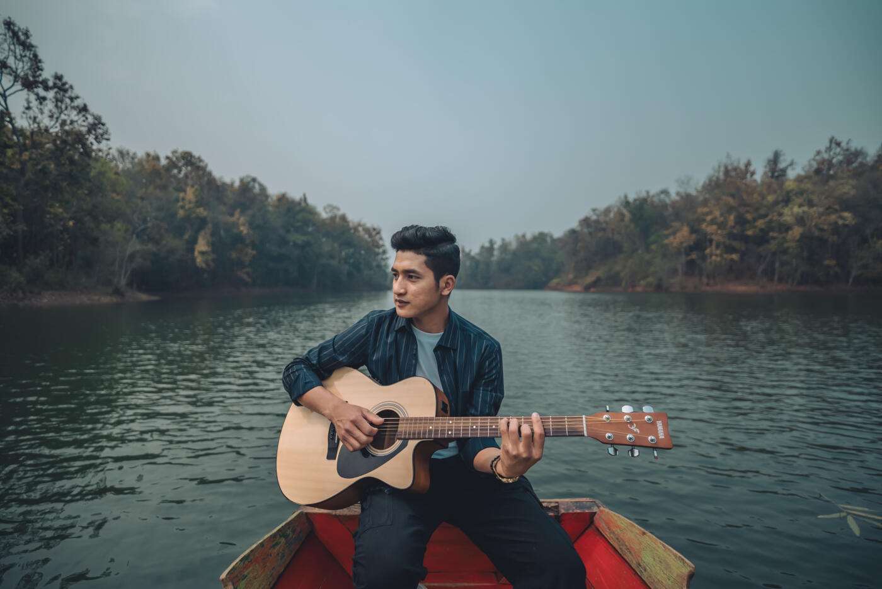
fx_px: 392
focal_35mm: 16
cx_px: 441
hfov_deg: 96.7
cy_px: 294
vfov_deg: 73.8
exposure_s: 1/1600
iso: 400
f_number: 1.8
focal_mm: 16
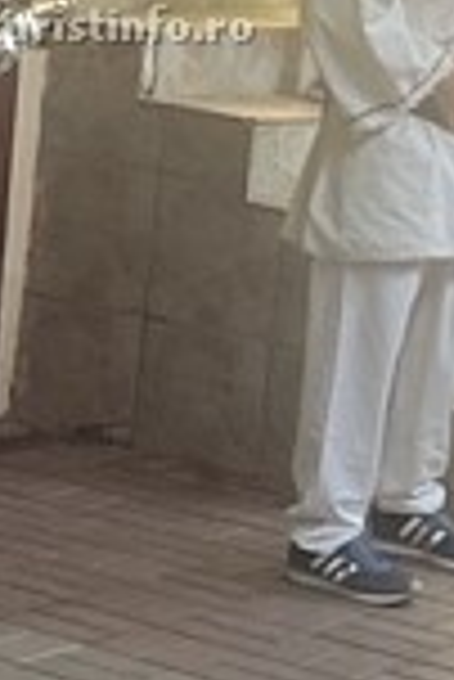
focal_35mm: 183
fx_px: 3454
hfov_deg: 7.5
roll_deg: -4.9
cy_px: -23
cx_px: 130
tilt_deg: -4.5
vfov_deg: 11.1
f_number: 1.5
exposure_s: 1/121
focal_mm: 5.7
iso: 100
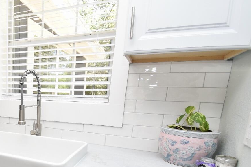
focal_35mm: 28
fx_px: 195
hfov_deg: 57.9
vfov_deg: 43.9
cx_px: 34
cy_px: 137
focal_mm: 10
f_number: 5
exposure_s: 1/200
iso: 720
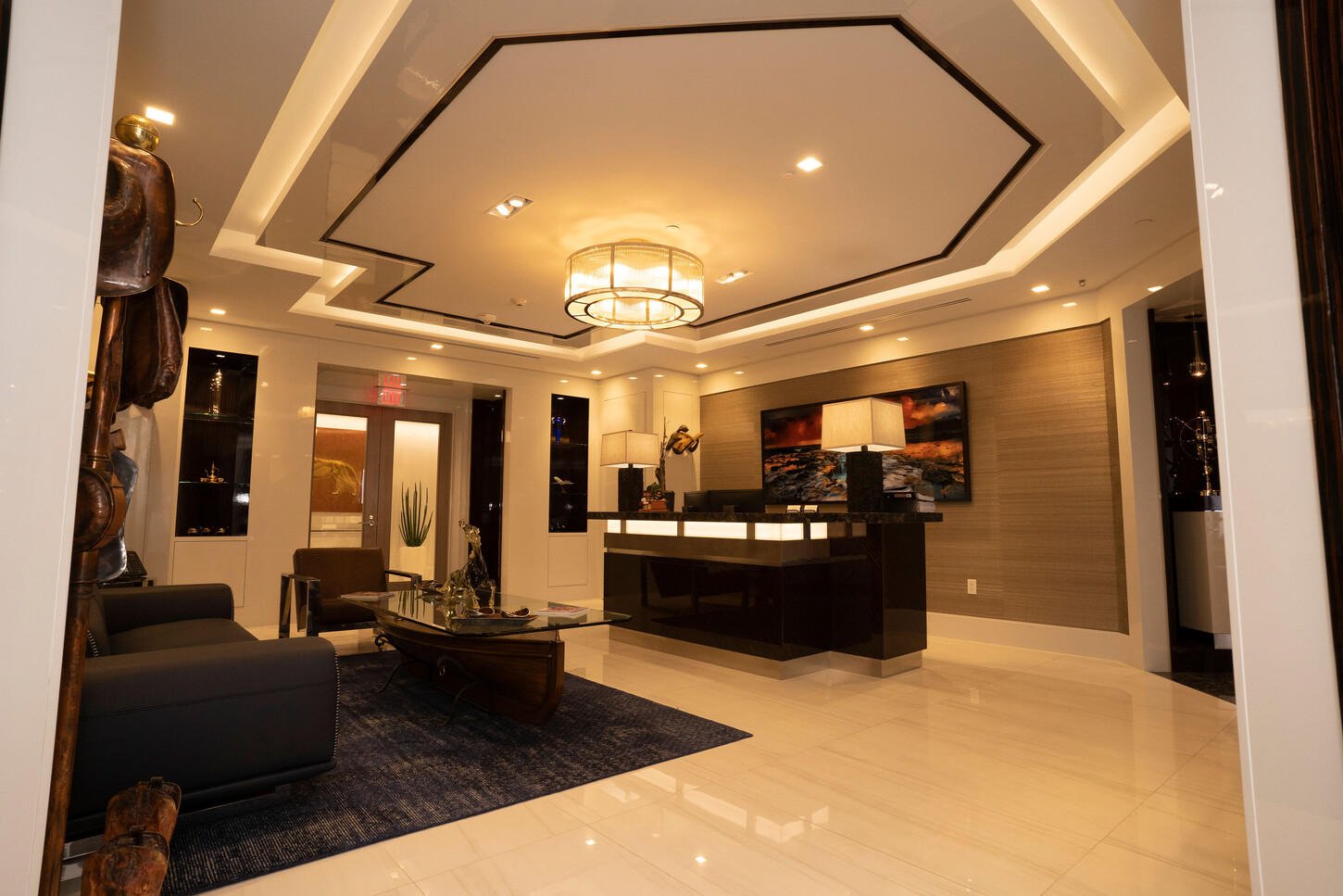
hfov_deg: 90.0
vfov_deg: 67.4
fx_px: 672
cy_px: 448
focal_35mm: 18
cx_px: 672
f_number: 9
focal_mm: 18
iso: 1000
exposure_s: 1/60
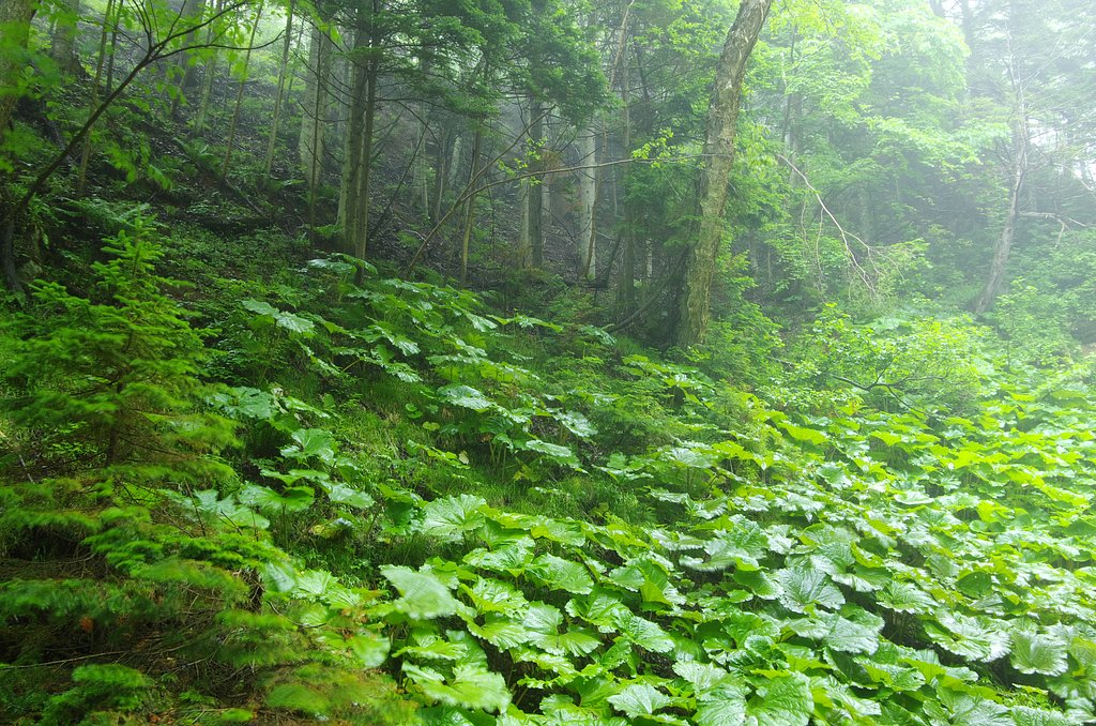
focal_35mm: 36
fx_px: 1094
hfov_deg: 53.2
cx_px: 548
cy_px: 363
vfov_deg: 36.7
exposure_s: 1.3
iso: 160
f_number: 11
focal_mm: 24
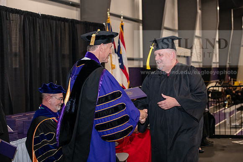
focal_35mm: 70
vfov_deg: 19.5
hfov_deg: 28.8
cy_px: 81
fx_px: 473
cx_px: 122
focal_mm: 70
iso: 2500
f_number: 5
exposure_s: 1/200
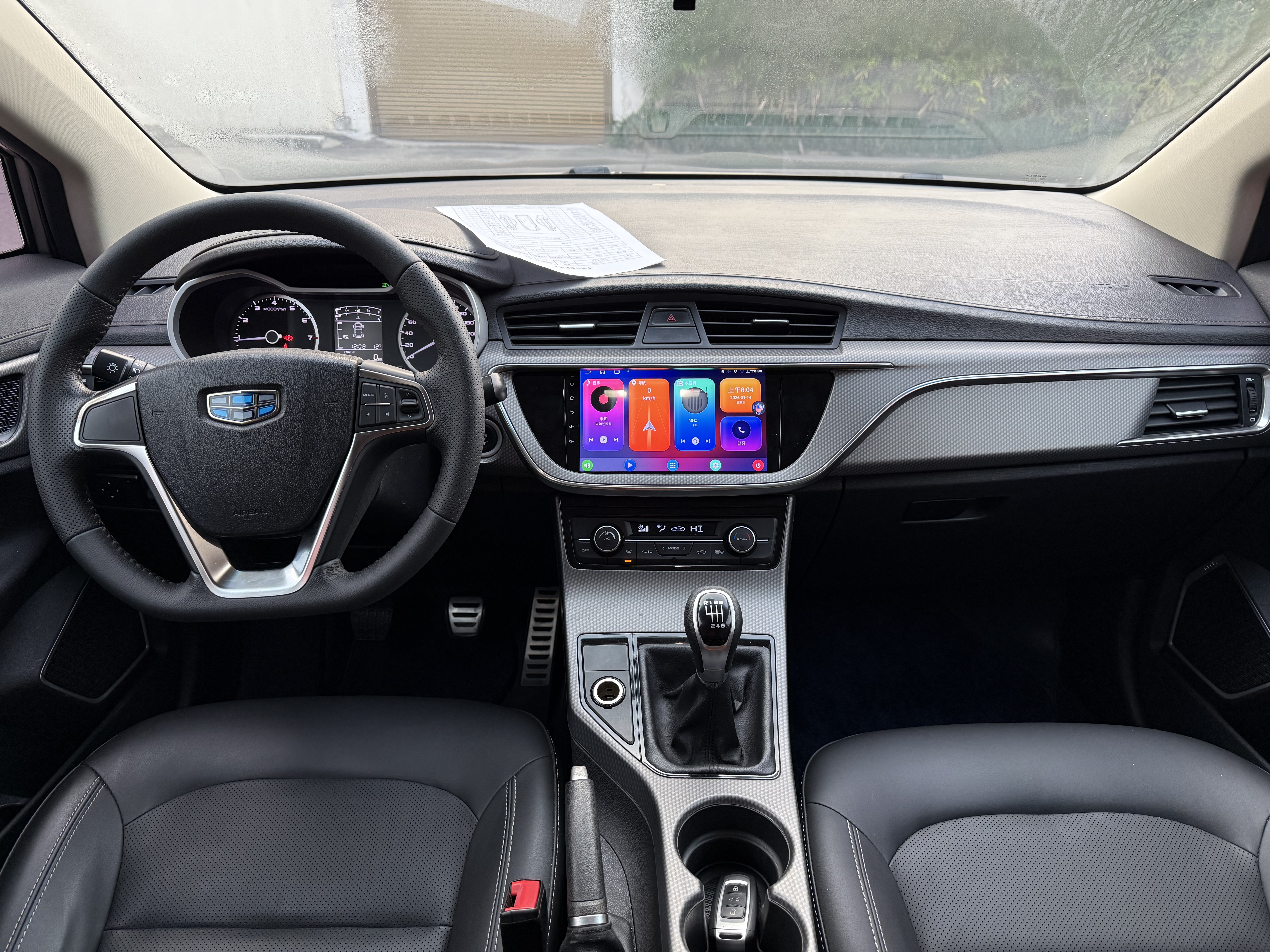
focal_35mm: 24
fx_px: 881
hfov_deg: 71.6
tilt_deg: -26.5
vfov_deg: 56.8
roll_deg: -0.6
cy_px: 476
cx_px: 635
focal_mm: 6.76
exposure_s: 1/113
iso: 200
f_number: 1.78
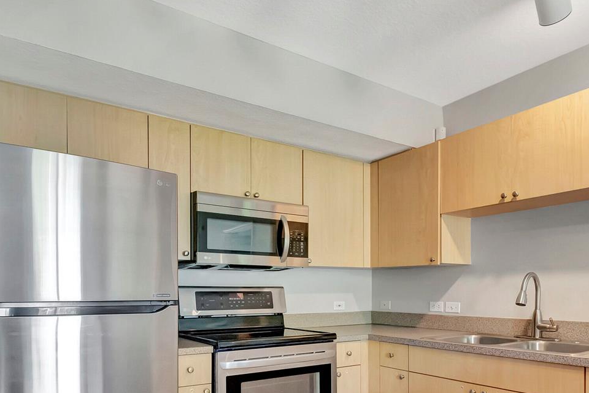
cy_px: 294
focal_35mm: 25
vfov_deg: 49.3
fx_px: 409
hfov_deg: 71.5
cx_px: 304
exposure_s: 1/15
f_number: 8
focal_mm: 10
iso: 3600
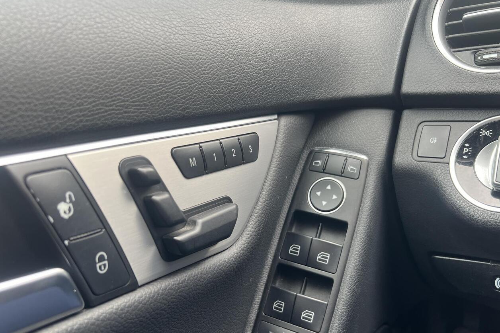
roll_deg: +9.5
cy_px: 204
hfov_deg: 60.3
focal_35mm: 31
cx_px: 261
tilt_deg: -19.4
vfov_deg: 42.1
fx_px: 430
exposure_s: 1/121
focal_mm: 5.7
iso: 64
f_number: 1.5
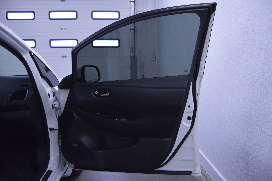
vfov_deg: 47.8
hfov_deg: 67.4
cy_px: 90
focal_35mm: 27
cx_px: 136
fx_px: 204
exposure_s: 1/100
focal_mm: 18
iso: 800
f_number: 3.5
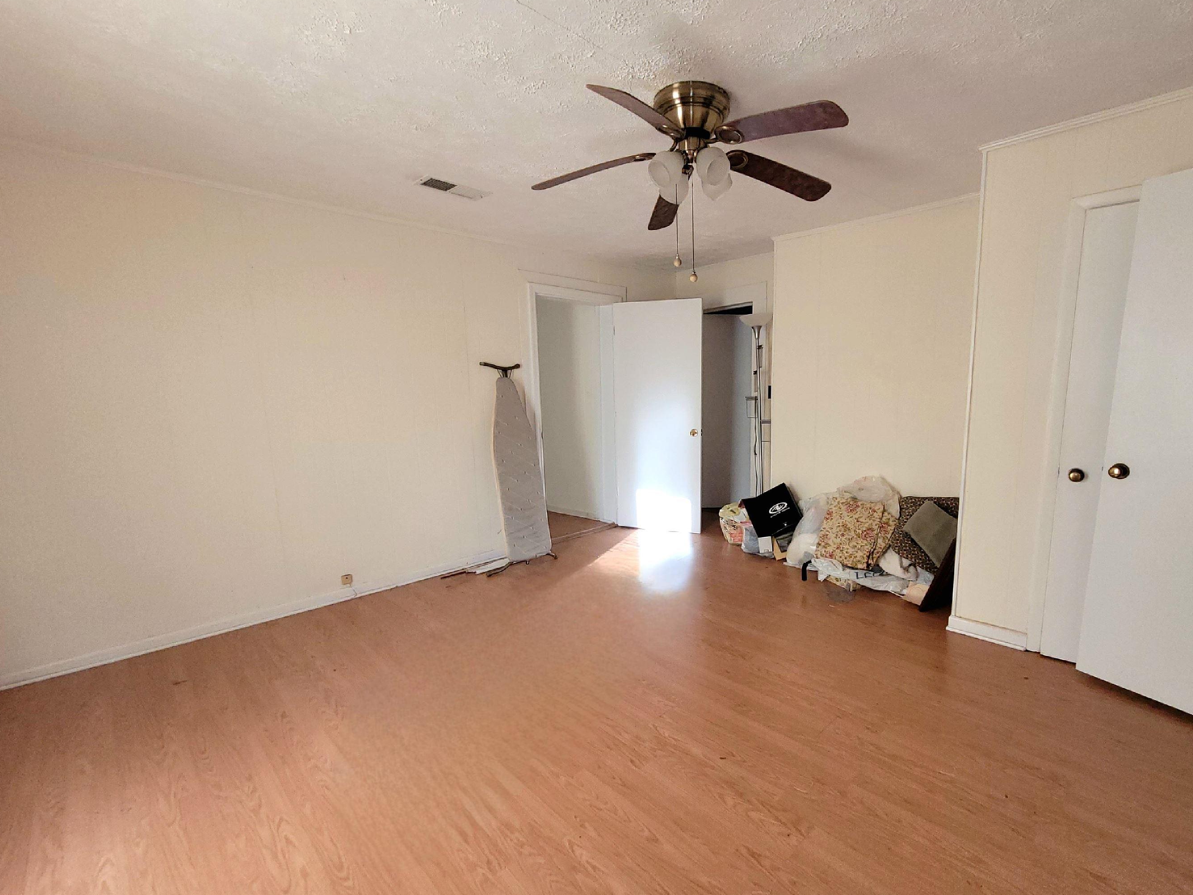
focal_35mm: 15
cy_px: 475
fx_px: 517
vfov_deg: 81.7
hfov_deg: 97.6
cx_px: 677
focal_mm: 1.74
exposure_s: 1/60.2
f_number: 2.2
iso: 125
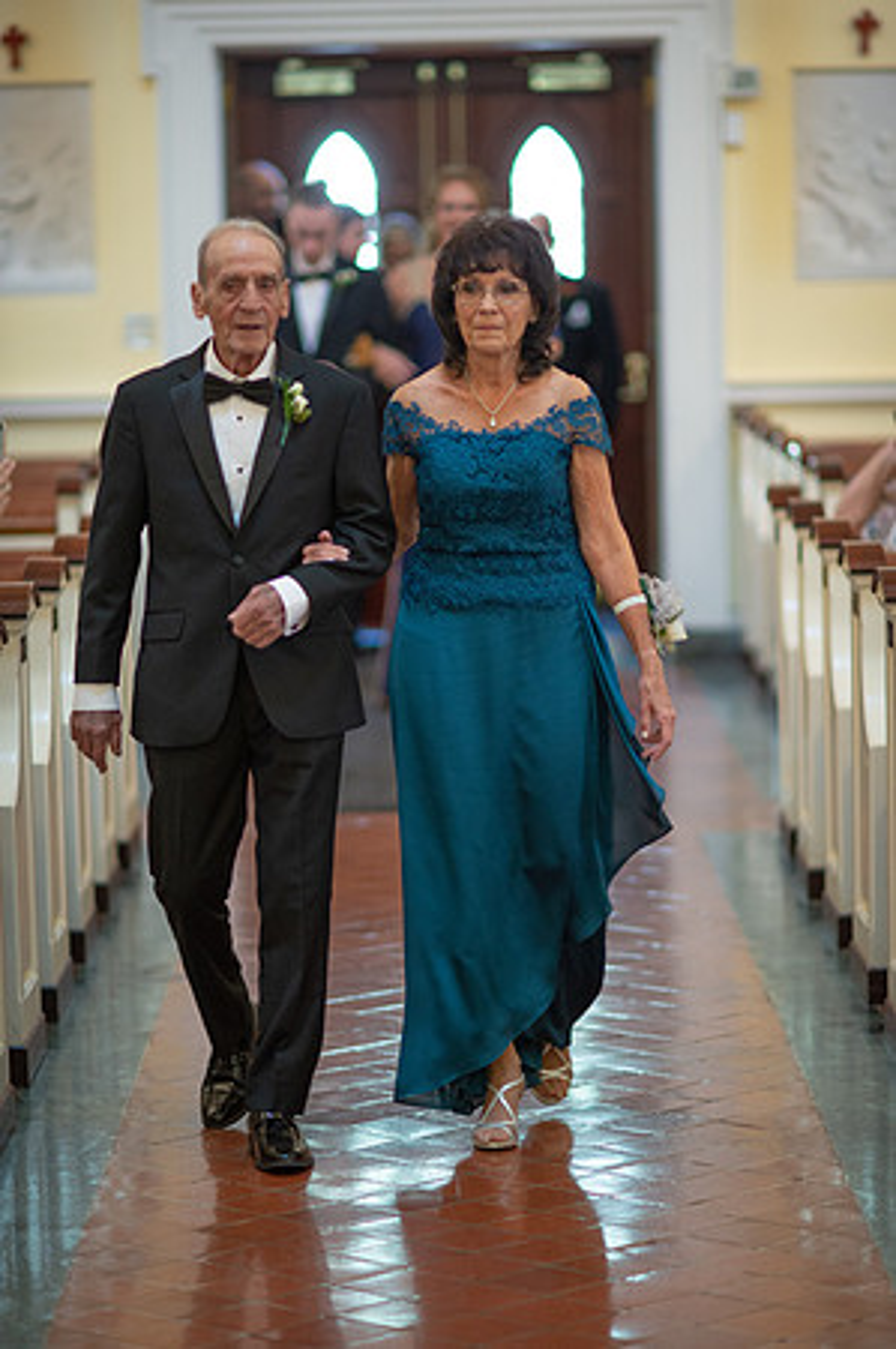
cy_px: 674
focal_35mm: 135
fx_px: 5051
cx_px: 448
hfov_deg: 10.1
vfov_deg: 15.2
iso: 1600
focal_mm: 135
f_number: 2
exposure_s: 1/250
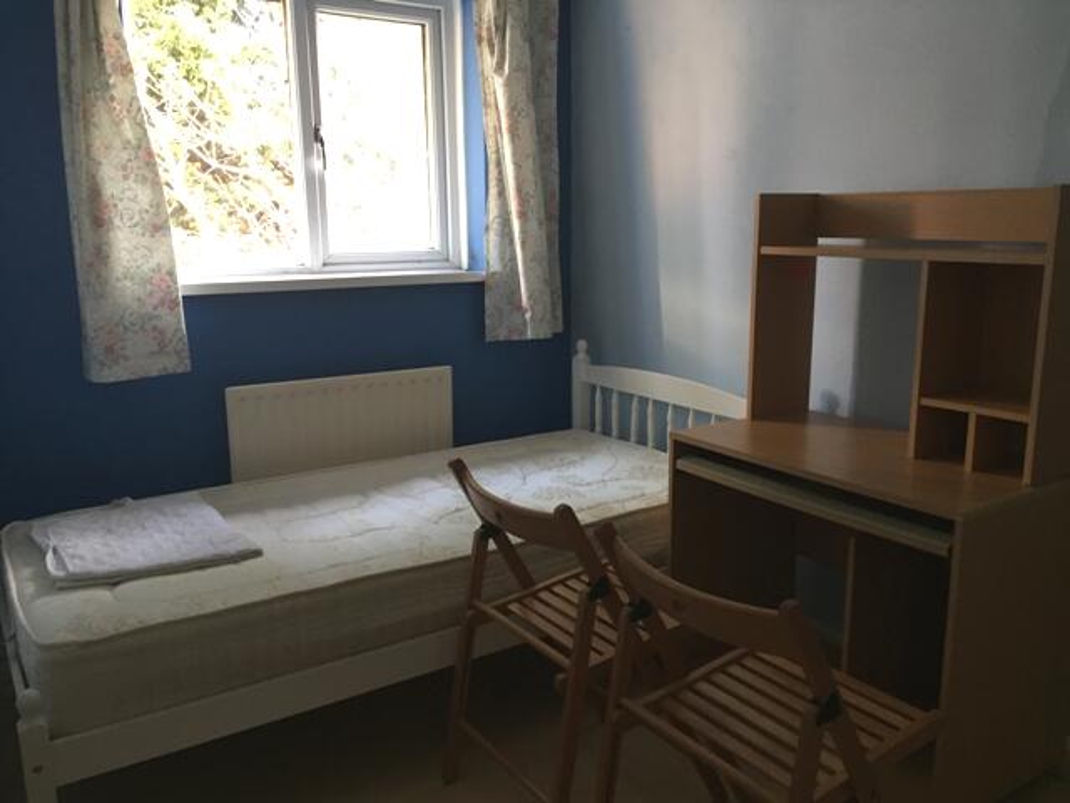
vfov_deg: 48.2
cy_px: 402
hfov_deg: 61.7
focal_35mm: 29
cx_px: 535
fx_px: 896
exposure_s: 1/33
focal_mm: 4.15
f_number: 2.2
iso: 160
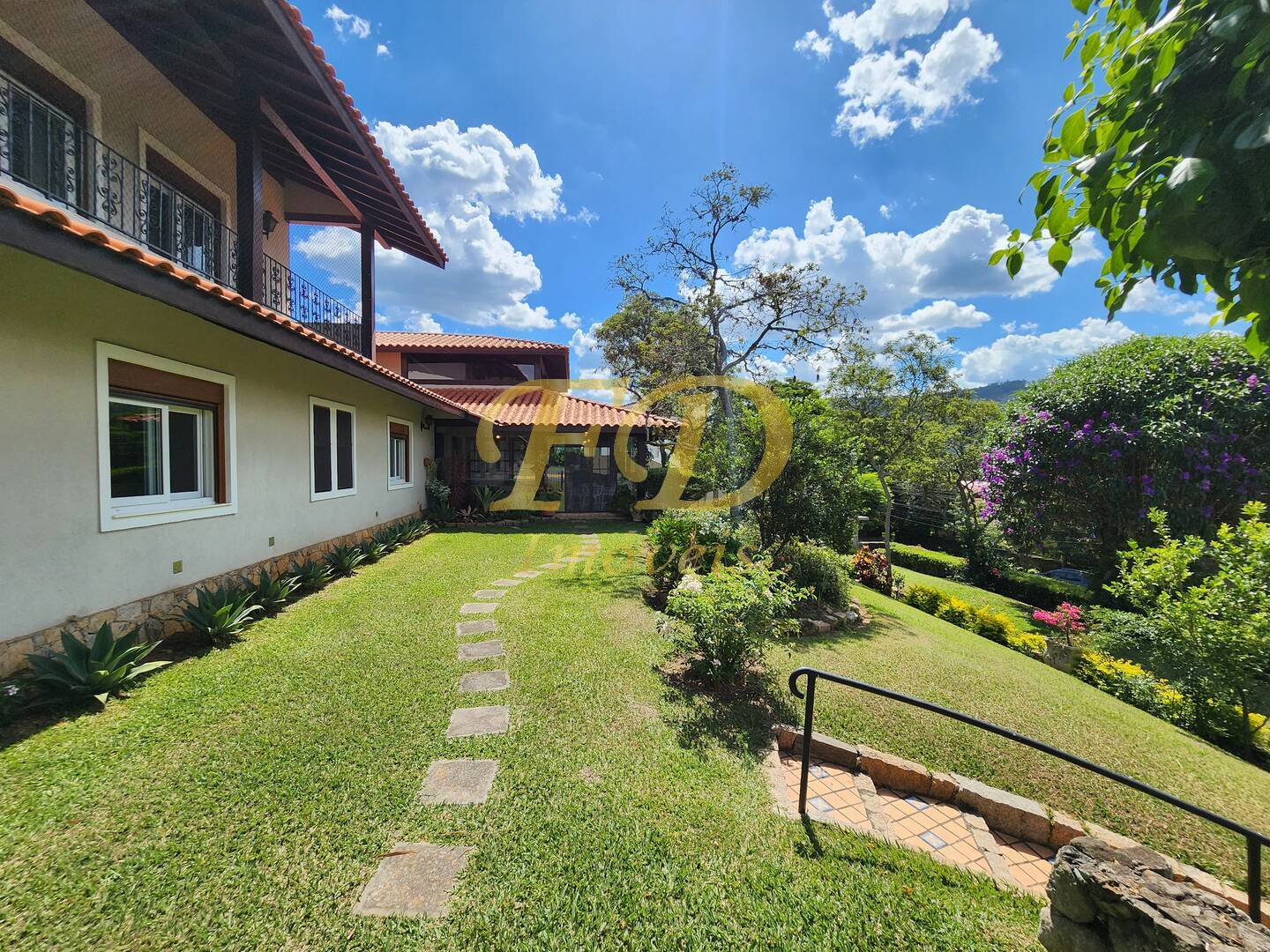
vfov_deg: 89.9
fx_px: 477
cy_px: 476
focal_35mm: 13
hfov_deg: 106.2
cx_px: 635
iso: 50
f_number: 2.2
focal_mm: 2.2
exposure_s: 1/2175
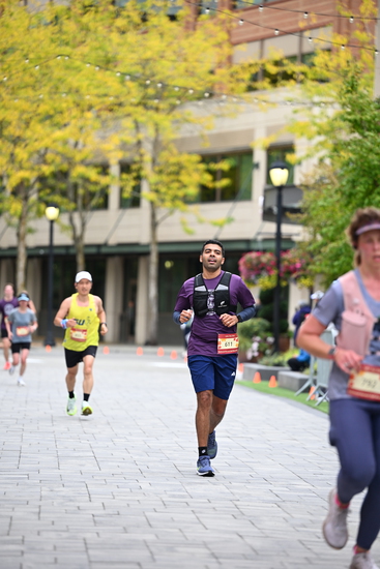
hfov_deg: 9.2
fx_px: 2373
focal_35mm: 150
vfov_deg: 13.7
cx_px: 190
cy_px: 284
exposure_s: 1/2000
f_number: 2.8
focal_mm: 150
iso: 640
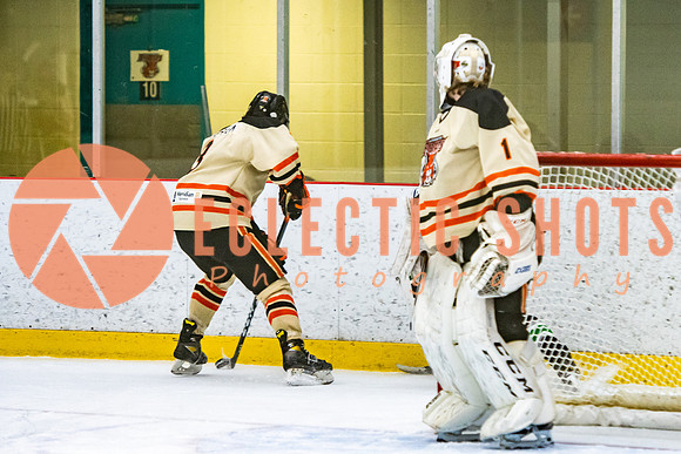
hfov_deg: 8.0
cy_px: 178
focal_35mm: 258
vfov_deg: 5.3
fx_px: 4890
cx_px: 412
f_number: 2.8
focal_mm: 135
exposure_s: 1/640
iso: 2200
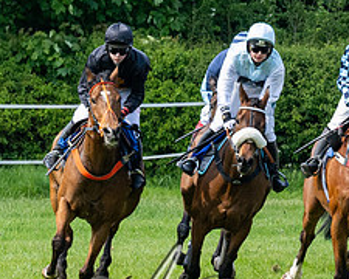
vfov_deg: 1.6
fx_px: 9751
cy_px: 225
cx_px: 396
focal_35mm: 944
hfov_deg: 2.0
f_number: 4
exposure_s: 1/2500
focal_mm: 150
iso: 400
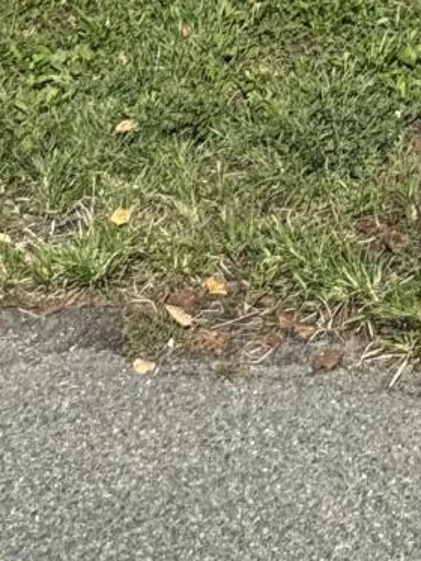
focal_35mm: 75
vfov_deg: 16.2
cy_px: -690
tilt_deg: +7.7
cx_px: 439
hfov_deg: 19.0
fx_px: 1216
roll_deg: +1.6
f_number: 2.2
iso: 50
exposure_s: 1/4132
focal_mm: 2.22
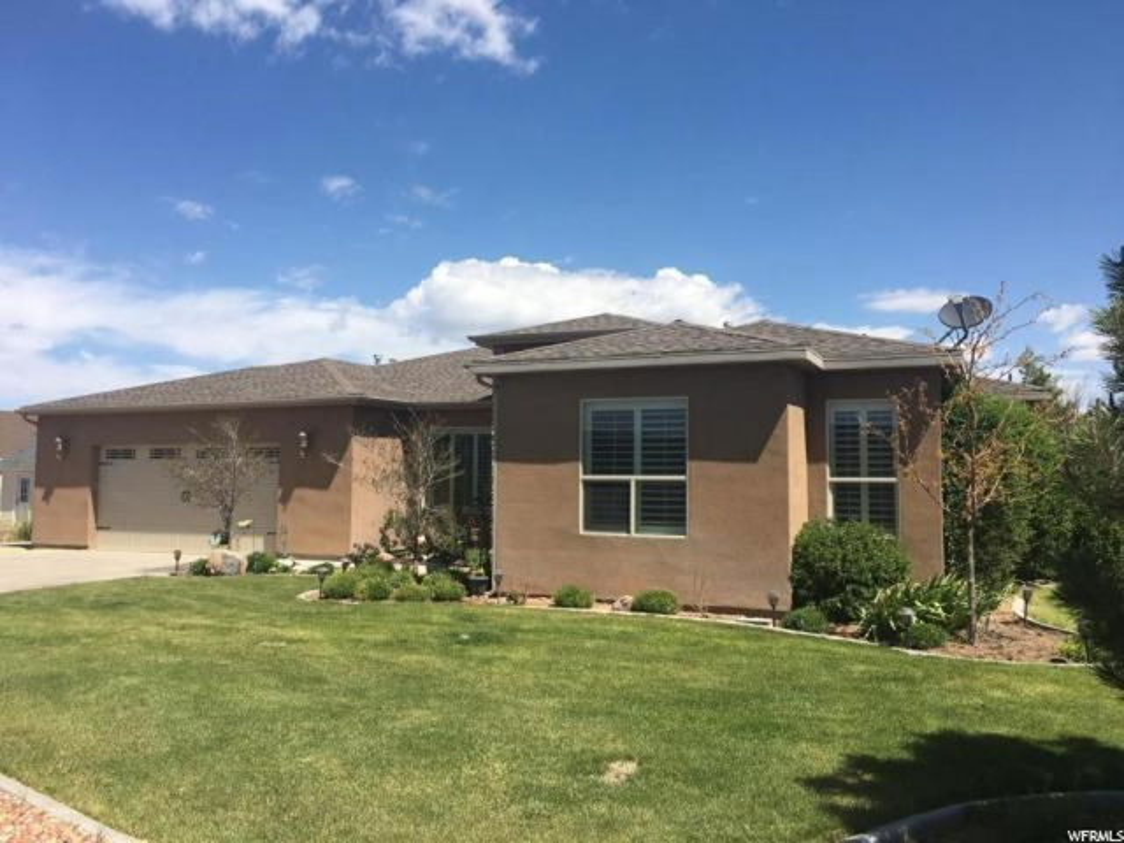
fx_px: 942
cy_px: 422
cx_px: 562
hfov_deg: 61.7
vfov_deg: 48.2
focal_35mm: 29
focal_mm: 4.15
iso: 25
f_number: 2.2
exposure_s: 1/1789
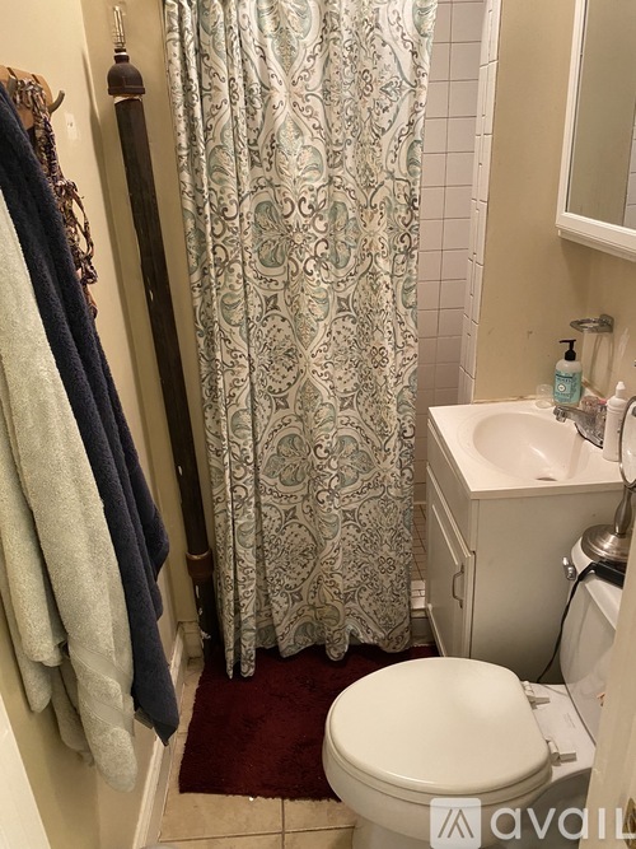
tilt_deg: -24.1
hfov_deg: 53.0
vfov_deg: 67.3
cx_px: 318
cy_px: 424
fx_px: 637
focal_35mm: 26
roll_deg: +1.8
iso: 400
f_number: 1.8
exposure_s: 1/40
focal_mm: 4.25
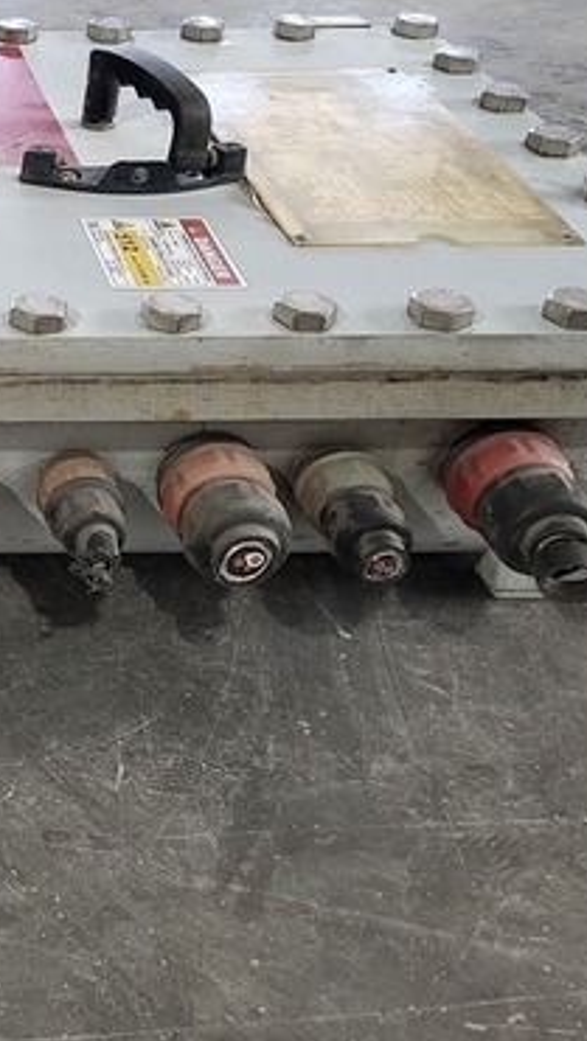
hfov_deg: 17.6
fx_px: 1686
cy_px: 410
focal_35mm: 61
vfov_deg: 34.2
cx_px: -315
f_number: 1.8
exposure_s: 1/120
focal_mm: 5.4
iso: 250
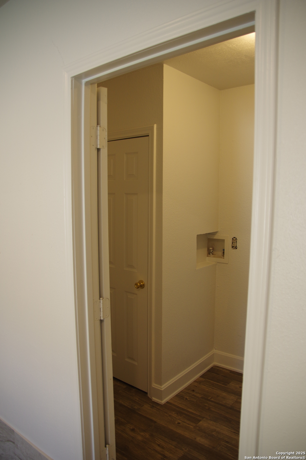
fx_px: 345
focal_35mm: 27
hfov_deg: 47.9
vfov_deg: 67.4
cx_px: 153
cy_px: 230
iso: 400
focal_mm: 18
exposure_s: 1/50
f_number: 3.5
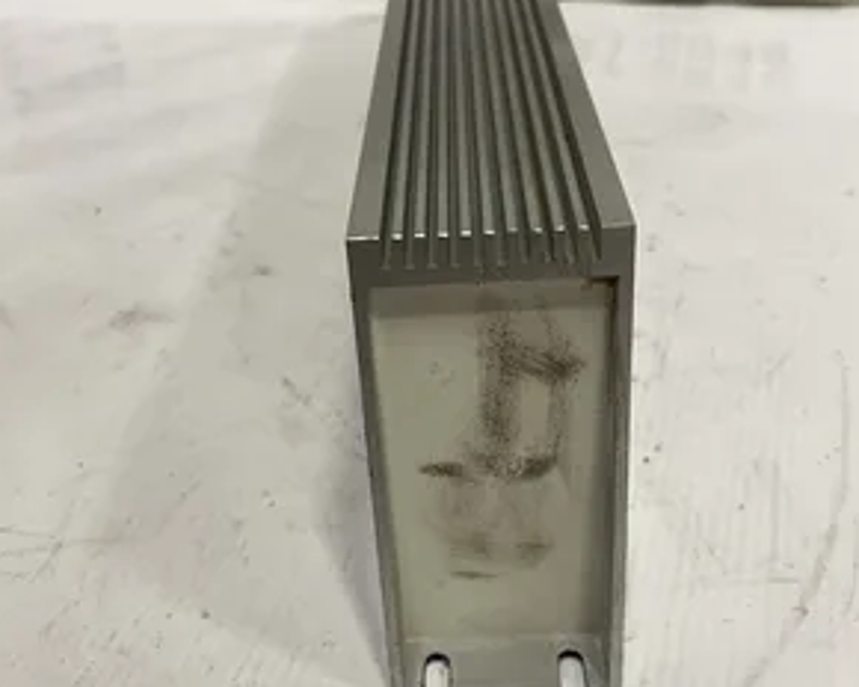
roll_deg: +3.2
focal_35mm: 35
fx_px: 890
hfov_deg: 51.5
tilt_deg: -36.0
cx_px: 421
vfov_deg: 42.2
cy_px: 335
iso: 100
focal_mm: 4.2
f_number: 1.6
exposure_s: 1/60
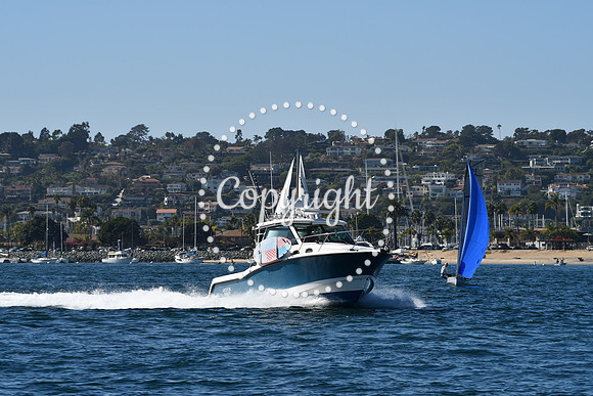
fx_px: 3015
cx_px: 296
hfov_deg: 11.2
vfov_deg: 7.5
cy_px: 198
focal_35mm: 183
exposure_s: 1/500
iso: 100
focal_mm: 122
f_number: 8
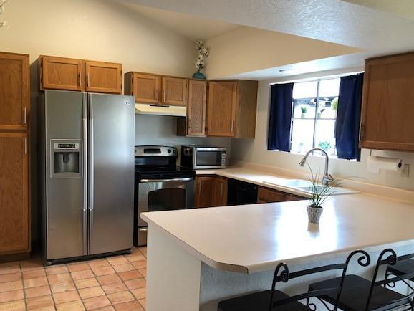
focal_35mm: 31
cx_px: 198
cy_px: 161
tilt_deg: -6.4
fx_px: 371
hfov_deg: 58.3
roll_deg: -1.9
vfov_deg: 45.5
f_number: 1.8
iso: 40
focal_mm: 4
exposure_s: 1/24
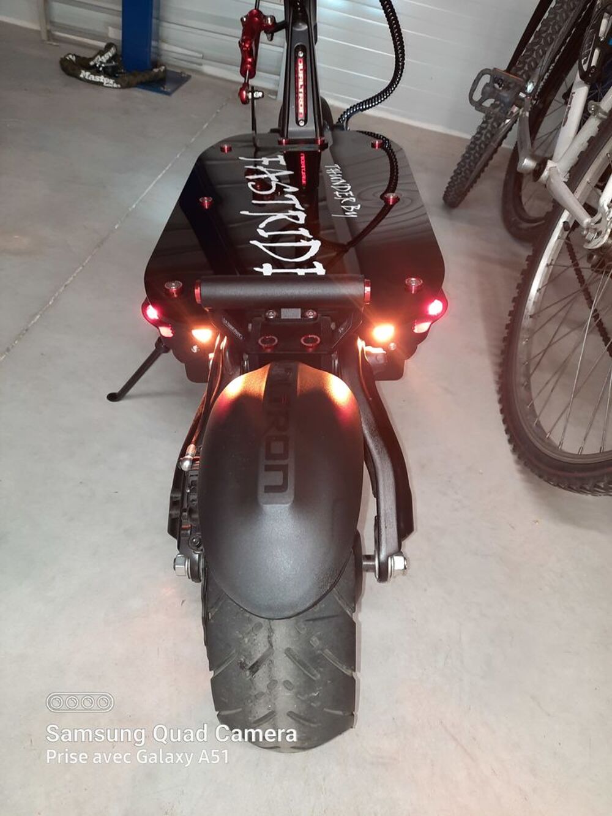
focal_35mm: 25
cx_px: 306
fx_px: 589
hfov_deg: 54.9
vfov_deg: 69.4
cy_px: 408
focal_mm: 4.6
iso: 160
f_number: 2
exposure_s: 1/50
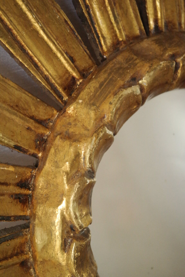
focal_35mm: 77
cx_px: 92
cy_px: 138
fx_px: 593
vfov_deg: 26.3
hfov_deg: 17.7
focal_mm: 50
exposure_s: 1/30
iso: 3200
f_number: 9
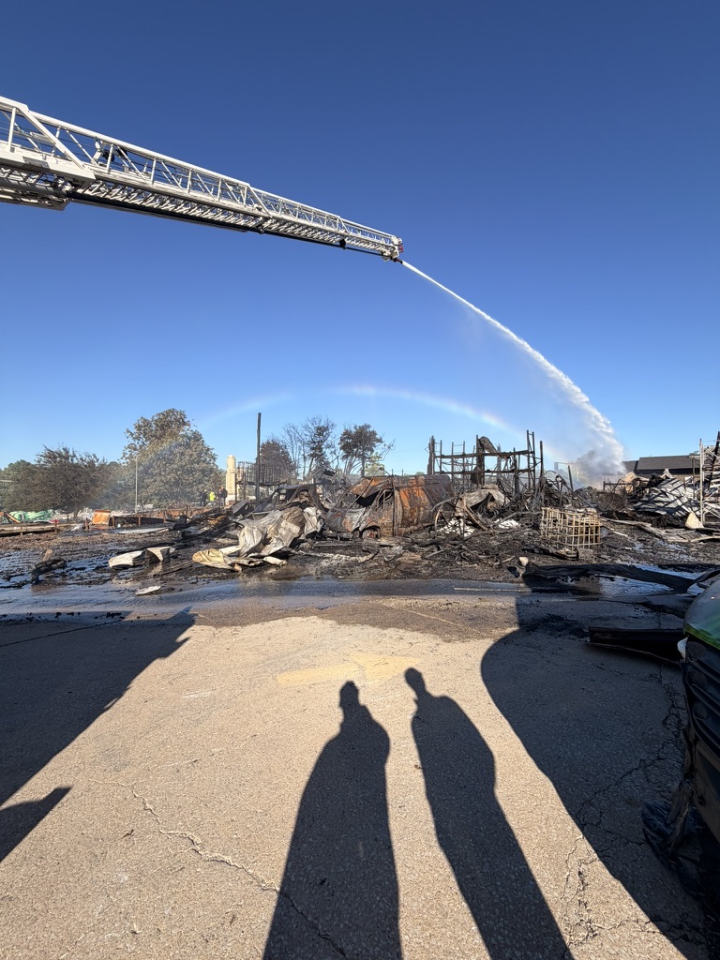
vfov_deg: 102.1
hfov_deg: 85.7
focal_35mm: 14
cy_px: 480
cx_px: 360
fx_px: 388
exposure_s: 1/770
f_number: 2.2
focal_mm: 2.22
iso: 25
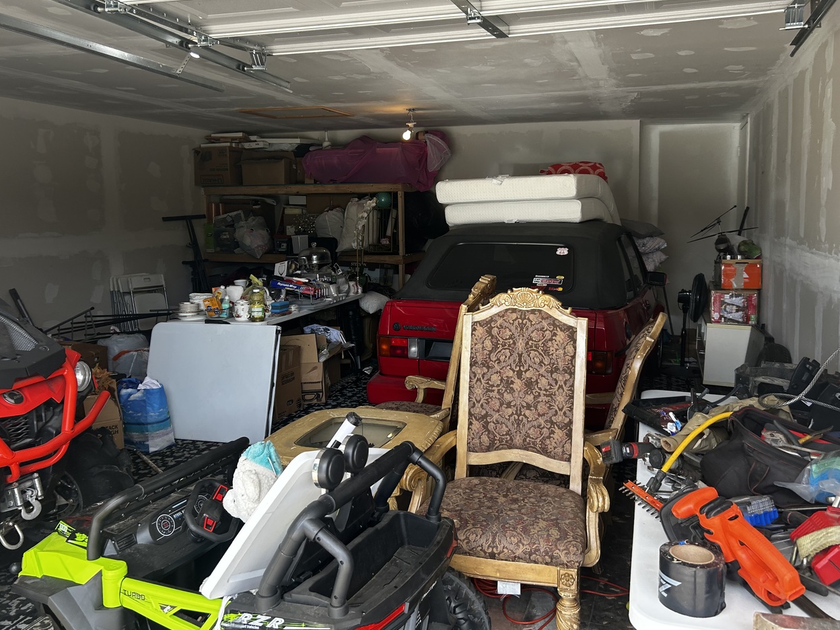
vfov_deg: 46.7
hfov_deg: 59.9
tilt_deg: -8.0
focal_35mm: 30
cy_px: 285
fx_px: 728
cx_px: 442
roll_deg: -2.5
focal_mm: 5.7
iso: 50
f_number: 1.5
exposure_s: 1/190
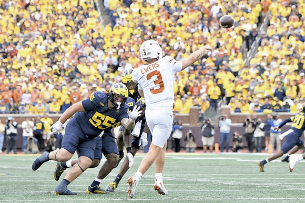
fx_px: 2472
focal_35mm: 292
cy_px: 102
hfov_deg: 7.1
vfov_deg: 4.7
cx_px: 152
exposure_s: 1/1000
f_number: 5.3
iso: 1600
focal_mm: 195
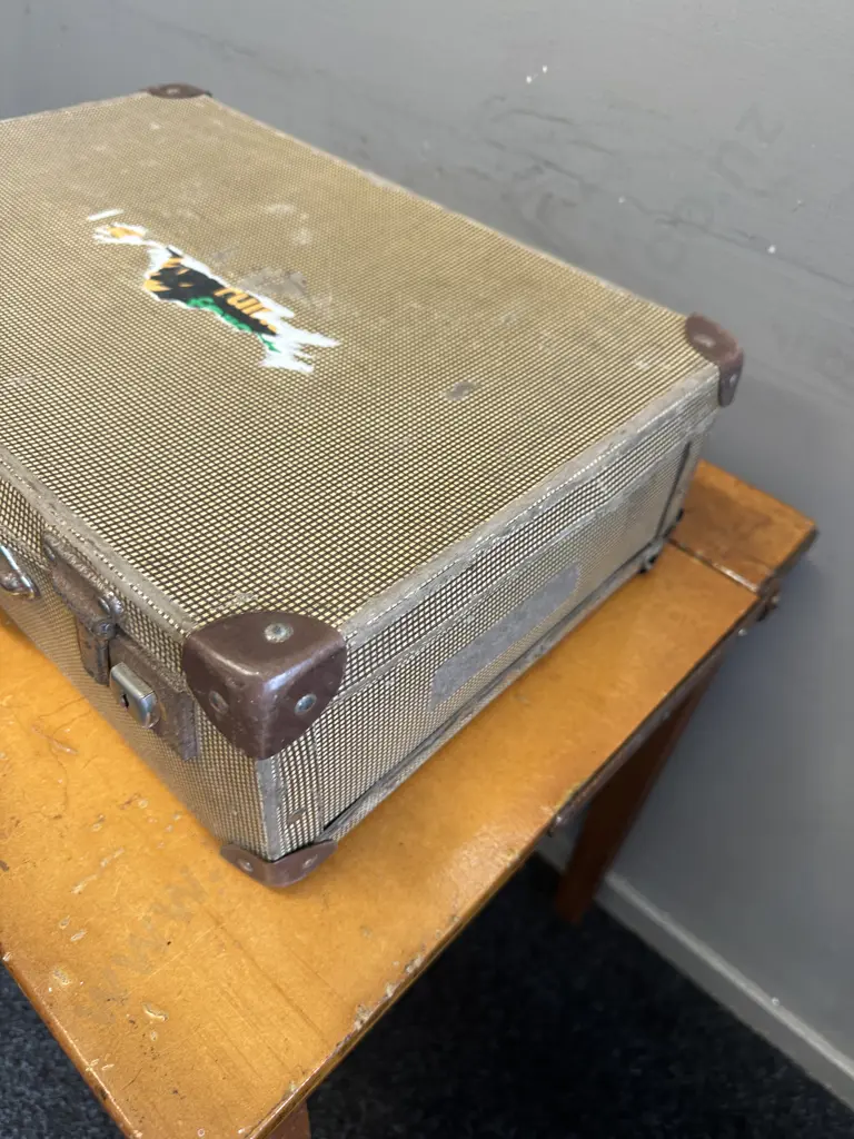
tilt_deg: -44.2
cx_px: 427
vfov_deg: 71.6
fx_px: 789
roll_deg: -6.4
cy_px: 570
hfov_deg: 56.8
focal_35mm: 24
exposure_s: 1/50
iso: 125
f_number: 1.78
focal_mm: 6.86
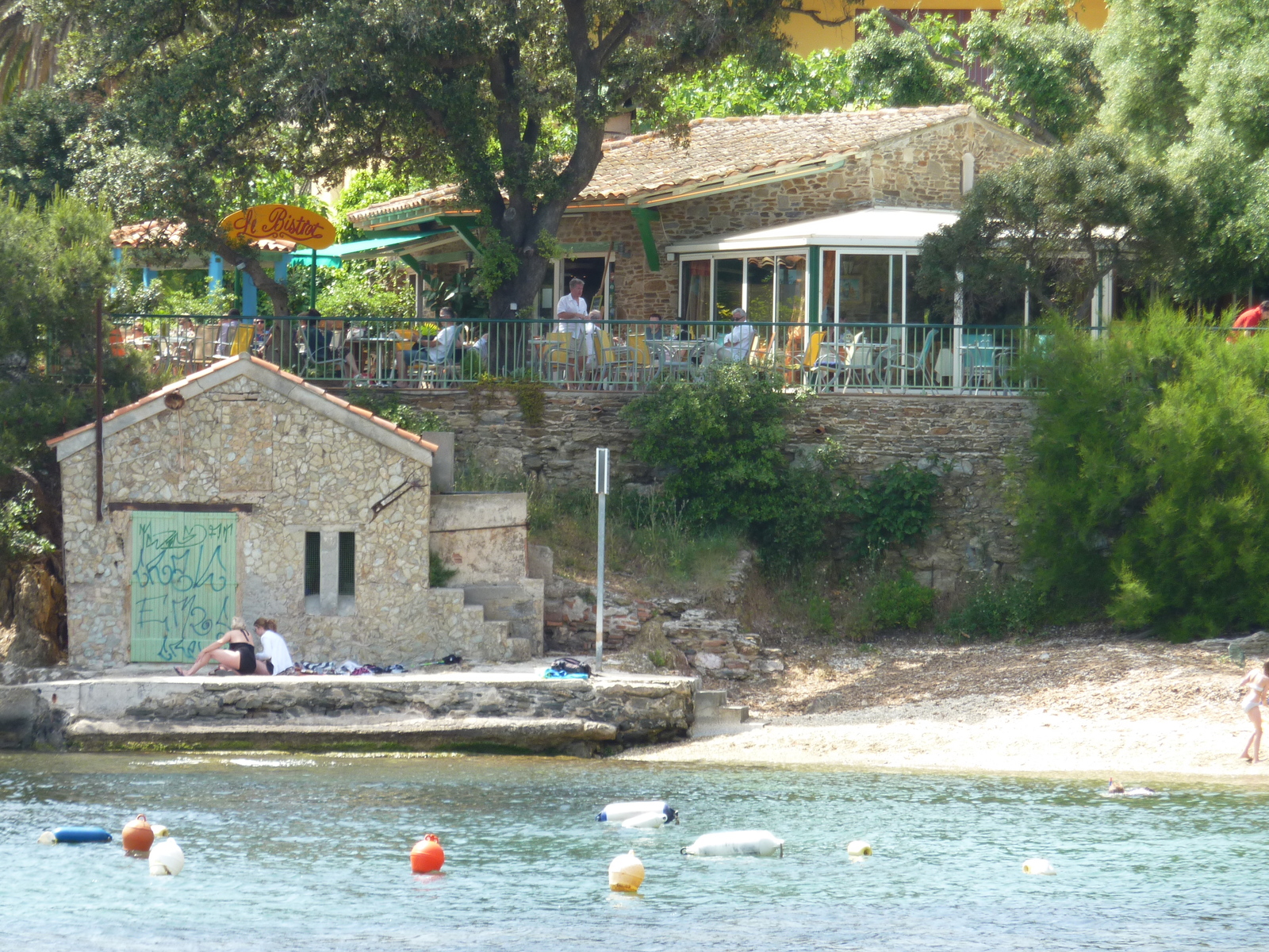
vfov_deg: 7.1
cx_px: 634
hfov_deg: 9.4
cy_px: 476
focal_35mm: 210
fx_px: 7698
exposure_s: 1/125
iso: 80
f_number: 4.6
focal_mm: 34.4
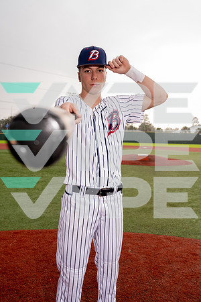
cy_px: 151
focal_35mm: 35
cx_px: 100
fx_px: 293
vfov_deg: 54.4
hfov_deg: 37.9
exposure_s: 1/250
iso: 320
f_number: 5
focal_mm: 35
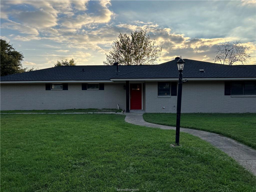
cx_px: 128
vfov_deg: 53.1
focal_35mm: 26
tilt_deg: -0.2
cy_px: 96
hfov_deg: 67.3
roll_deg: +0.1
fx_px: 192
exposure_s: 1/2299
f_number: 1.5
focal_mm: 5.7
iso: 50
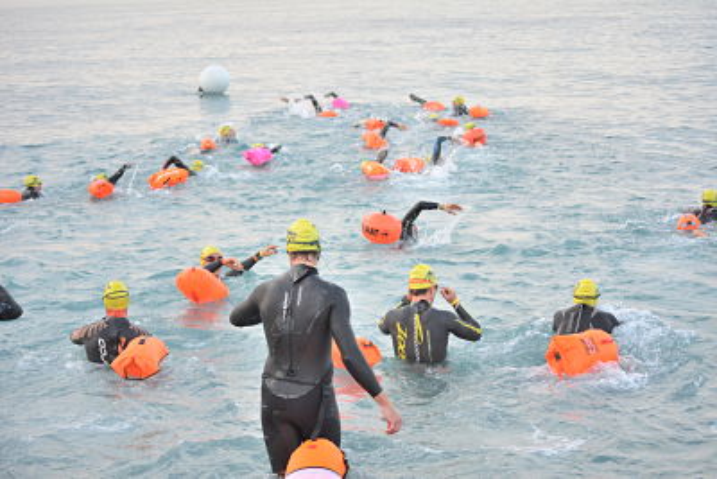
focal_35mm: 82
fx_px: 1644
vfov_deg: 16.6
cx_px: 358
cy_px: 240
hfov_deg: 24.6
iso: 400
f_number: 4
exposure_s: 1/200
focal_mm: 55
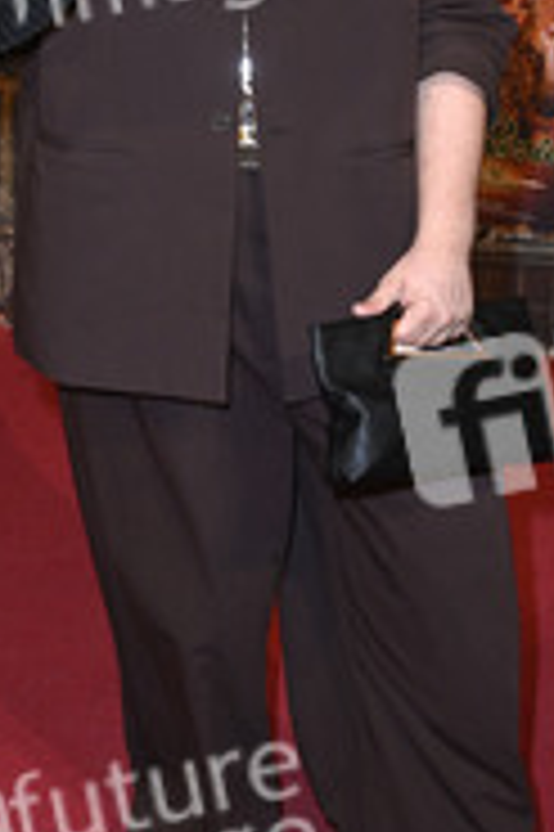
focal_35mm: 78
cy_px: 175
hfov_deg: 17.4
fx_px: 1804
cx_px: 216
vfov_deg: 25.6
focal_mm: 36
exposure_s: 1/250
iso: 1250
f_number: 5.6
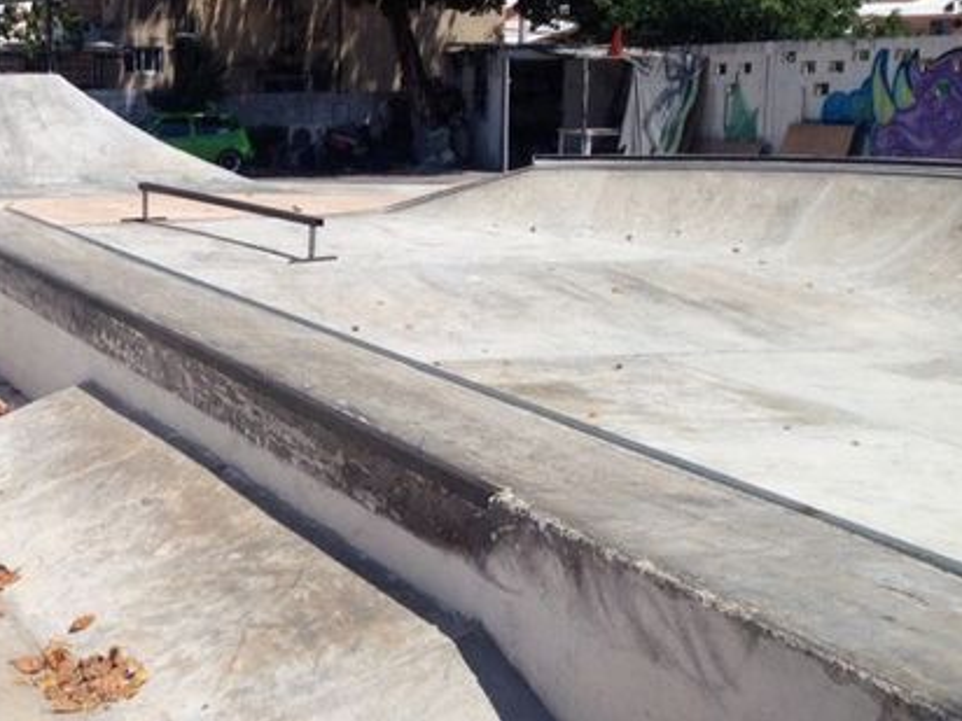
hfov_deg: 27.7
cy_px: 341
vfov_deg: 21.6
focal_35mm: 68
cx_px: 126
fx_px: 1890
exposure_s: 1/3247
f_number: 2.4
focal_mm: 4.28
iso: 50
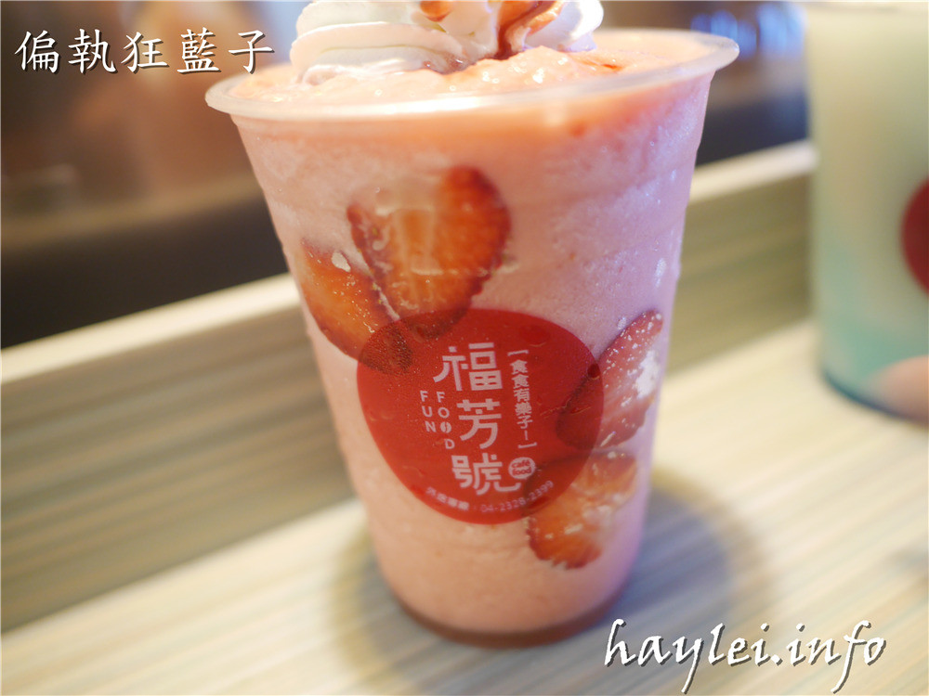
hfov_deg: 60.0
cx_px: 464
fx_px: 805
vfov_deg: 46.8
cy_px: 348
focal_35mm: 30
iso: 800
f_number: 1.7
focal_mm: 15
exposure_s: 1/60
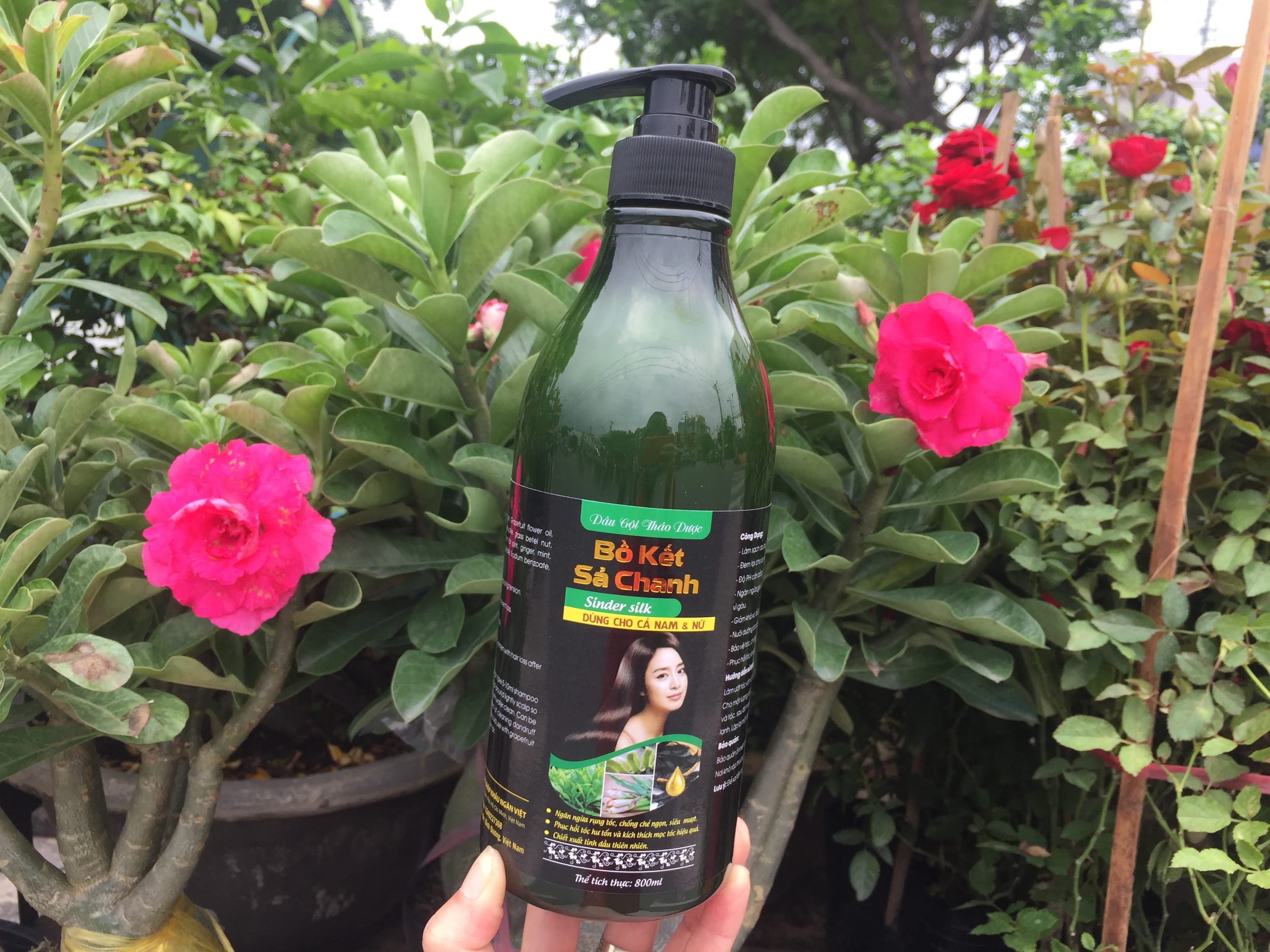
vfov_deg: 48.2
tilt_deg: -6.9
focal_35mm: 29
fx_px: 1064
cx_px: 635
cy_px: 476
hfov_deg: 61.7
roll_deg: -5.2
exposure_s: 1/273
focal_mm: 4.15
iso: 32
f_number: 2.2
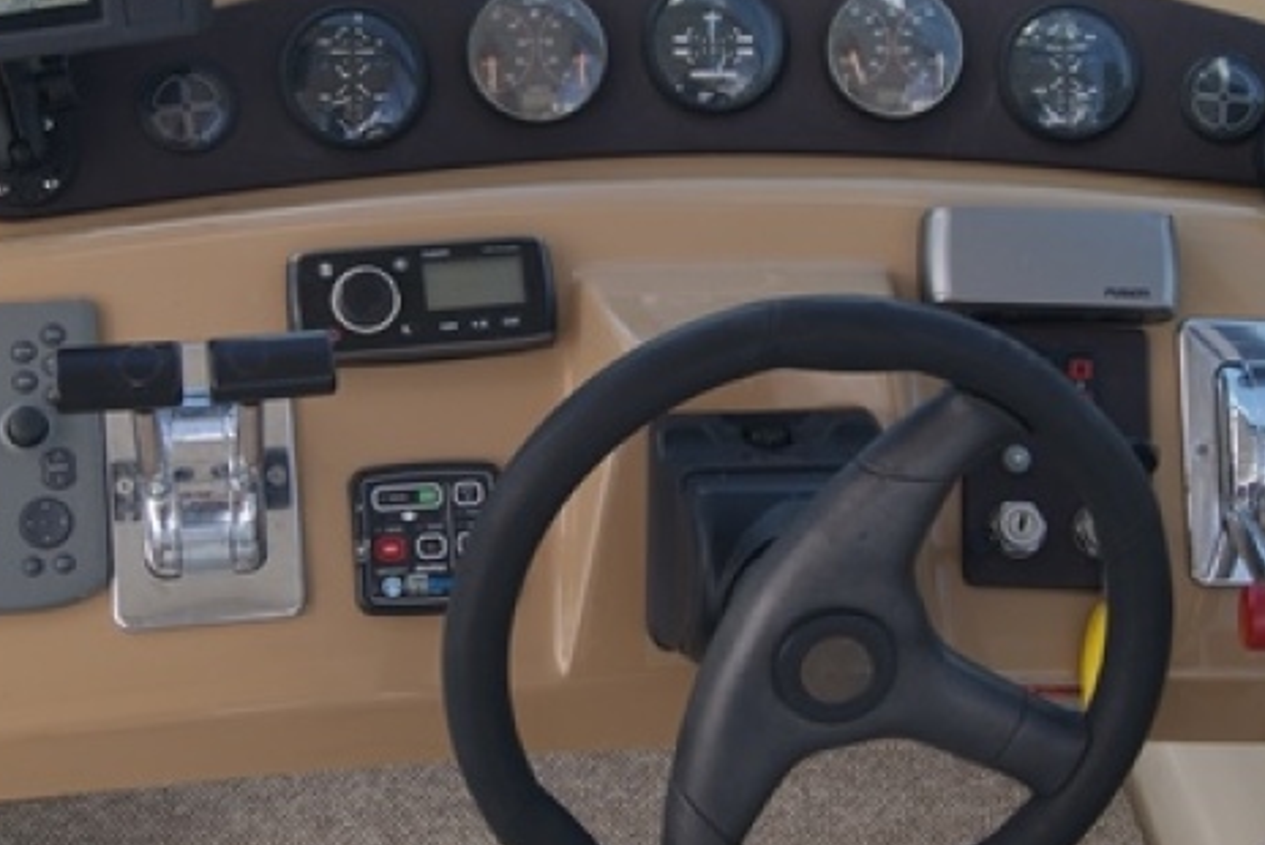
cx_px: 615
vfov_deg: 23.0
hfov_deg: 34.5
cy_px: 150
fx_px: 2039
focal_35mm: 58
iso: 100
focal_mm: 20
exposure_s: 1/60
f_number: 6.3
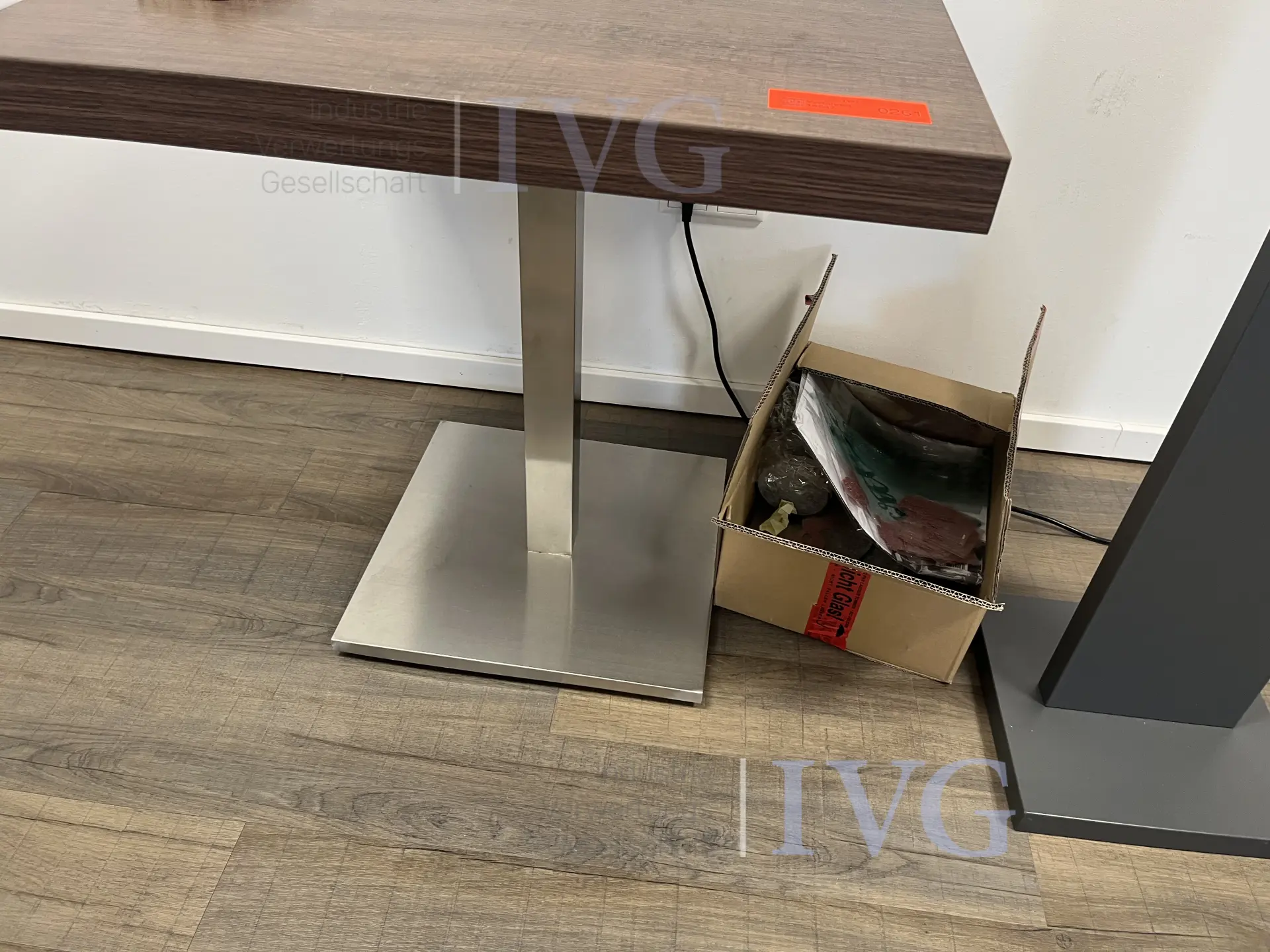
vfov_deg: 53.1
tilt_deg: -38.1
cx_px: 635
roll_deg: -4.4
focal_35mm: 26
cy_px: 476
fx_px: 954
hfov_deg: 67.3
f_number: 1.6
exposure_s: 1/50
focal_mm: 5.1
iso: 100
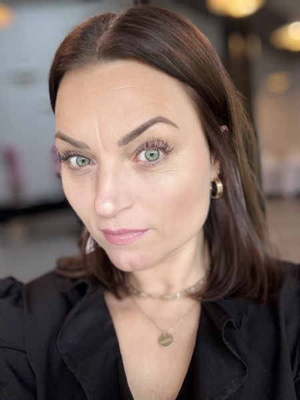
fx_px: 347
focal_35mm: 30
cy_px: 200
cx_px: 150
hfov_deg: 46.8
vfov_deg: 60.0
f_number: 1.9
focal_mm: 2.69
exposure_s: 1/60
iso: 200
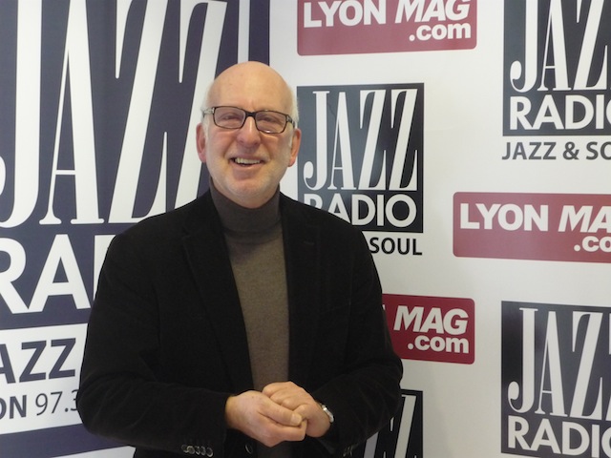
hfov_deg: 27.4
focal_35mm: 71
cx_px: 306
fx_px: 1253
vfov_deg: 20.7
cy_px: 229
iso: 400
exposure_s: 1/40
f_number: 4
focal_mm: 11.7
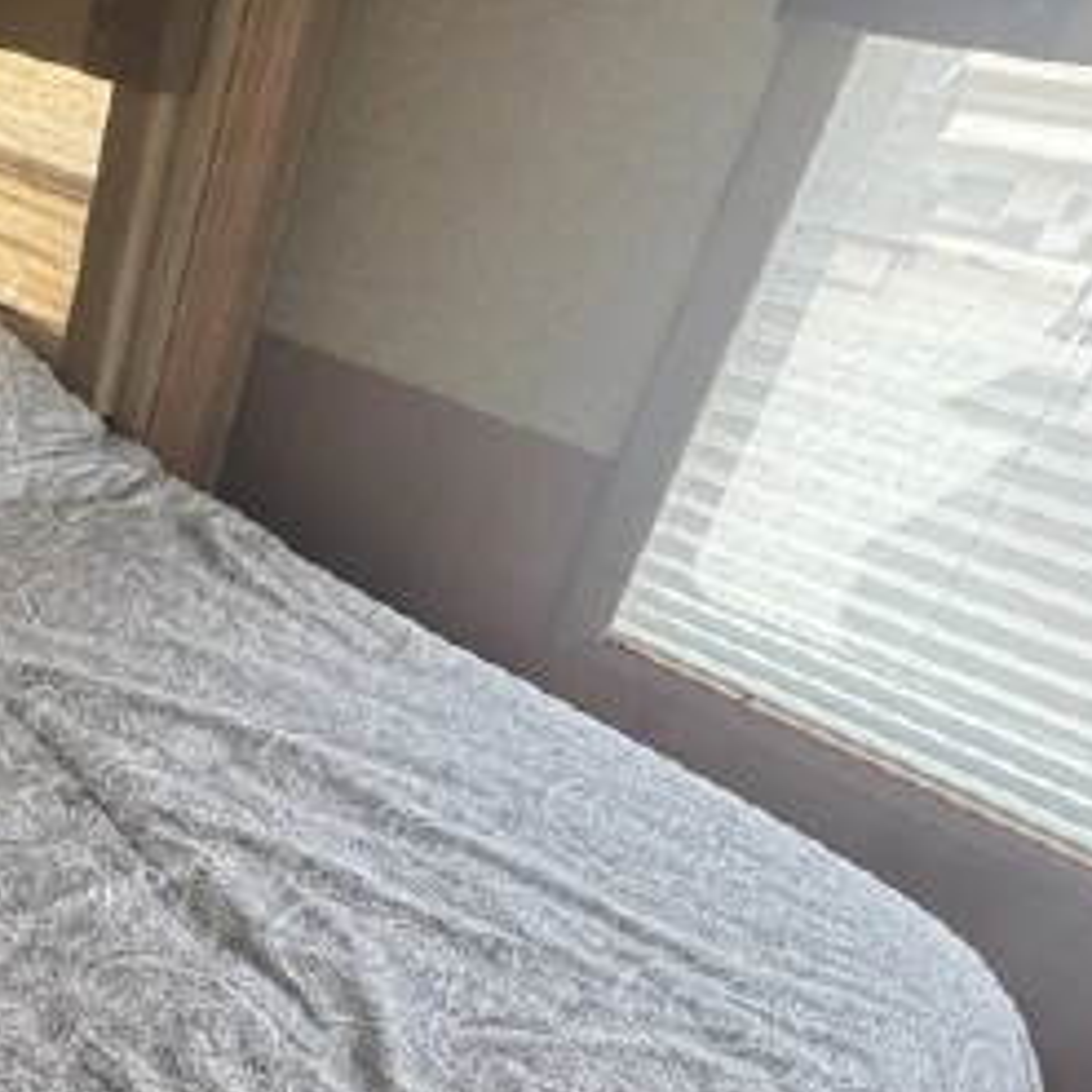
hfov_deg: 34.3
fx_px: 1428
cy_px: 641
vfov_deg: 41.7
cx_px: -195
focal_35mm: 40
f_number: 2.2
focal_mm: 2.22
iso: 250
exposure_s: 1/99
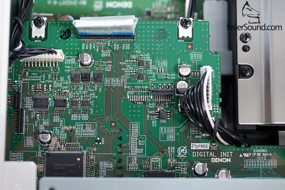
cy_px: 95
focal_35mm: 90
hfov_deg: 22.6
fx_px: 712
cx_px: 142
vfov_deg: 15.2
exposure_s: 1/60
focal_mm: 60
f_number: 4
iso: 1600
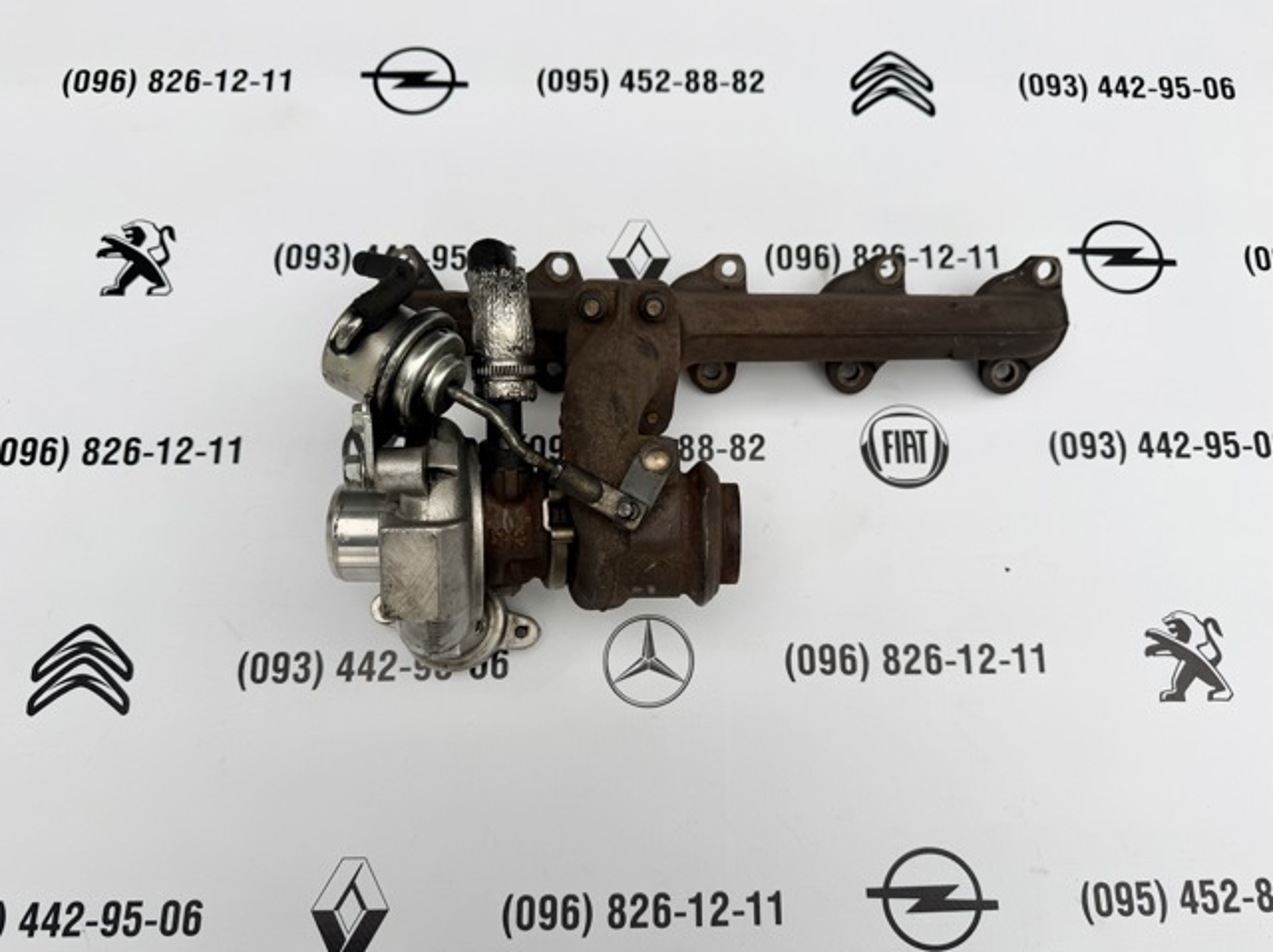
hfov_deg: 71.6
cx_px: 636
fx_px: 882
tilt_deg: -75.6
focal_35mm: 24
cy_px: 476
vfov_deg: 56.8
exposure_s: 1/221
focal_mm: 6.76
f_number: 1.78
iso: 64
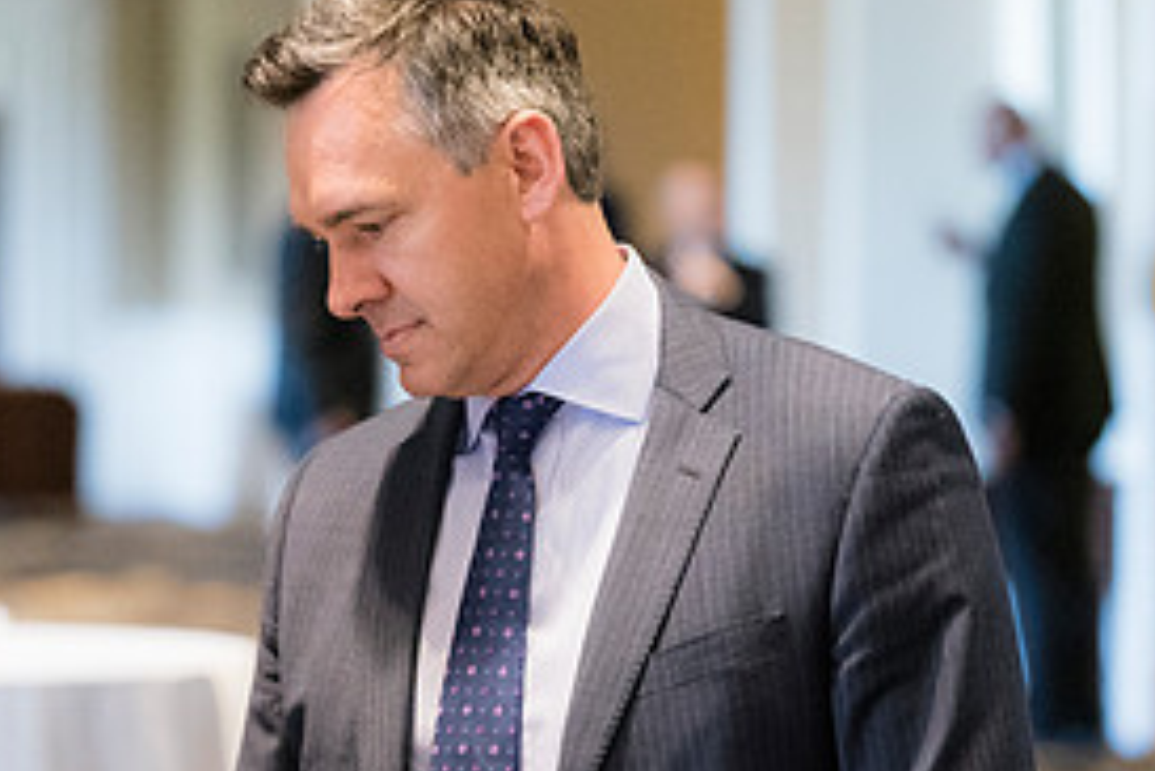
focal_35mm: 222
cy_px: 554
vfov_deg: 6.2
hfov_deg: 9.3
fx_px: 7126
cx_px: 523
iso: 6400
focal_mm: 105
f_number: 2.8
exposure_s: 1/125
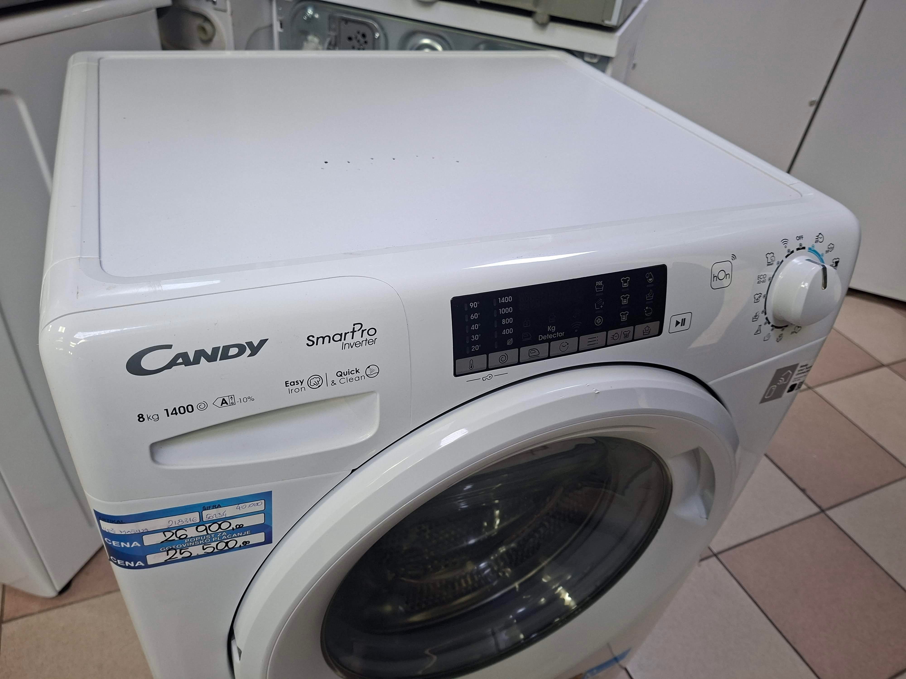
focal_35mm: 23
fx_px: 602
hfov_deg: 73.9
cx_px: 453
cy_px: 340
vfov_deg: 58.9
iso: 200
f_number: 1.8
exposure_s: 1/50
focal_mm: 5.54
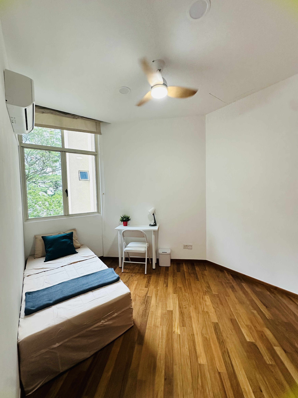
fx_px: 161
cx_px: 149
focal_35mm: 14
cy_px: 199
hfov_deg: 85.7
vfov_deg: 102.1
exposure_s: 1/100
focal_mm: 2.22
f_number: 2.2
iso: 200
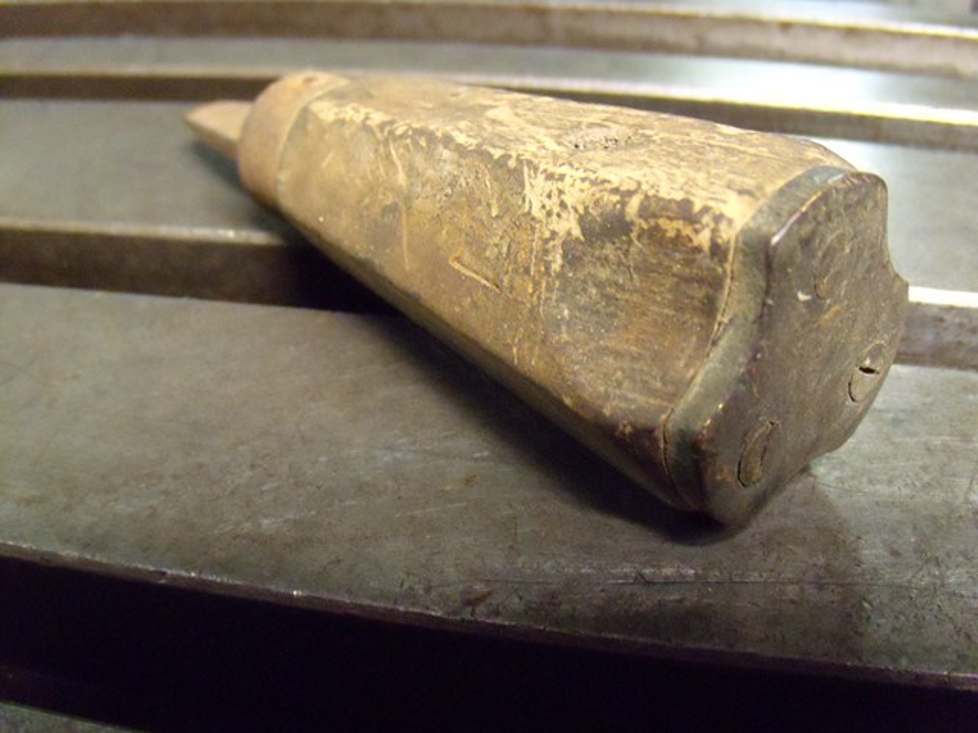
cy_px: 366
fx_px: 1017
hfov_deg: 51.4
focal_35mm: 36
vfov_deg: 39.7
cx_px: 489
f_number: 3.6
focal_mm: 6.4
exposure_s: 1/8
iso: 800
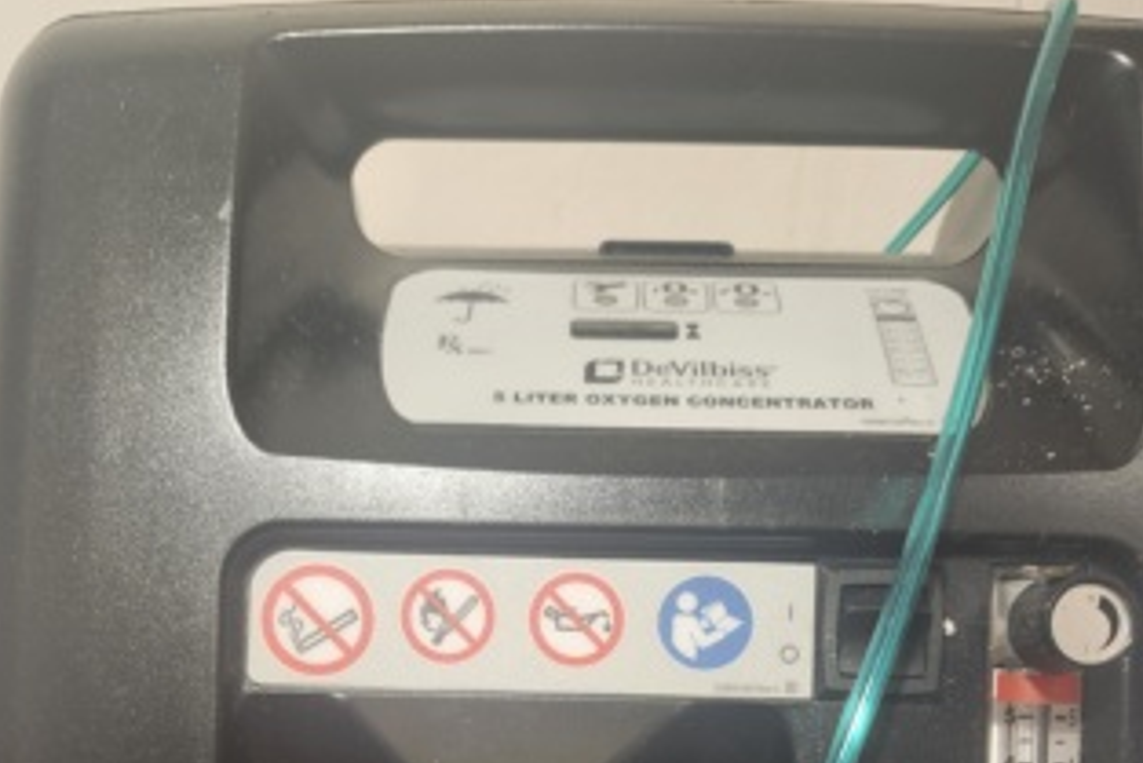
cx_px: 566
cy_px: 701
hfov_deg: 57.2
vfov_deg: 37.2
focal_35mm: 33
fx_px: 1048
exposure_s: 1/60
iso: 640
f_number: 1.8
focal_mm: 5.54
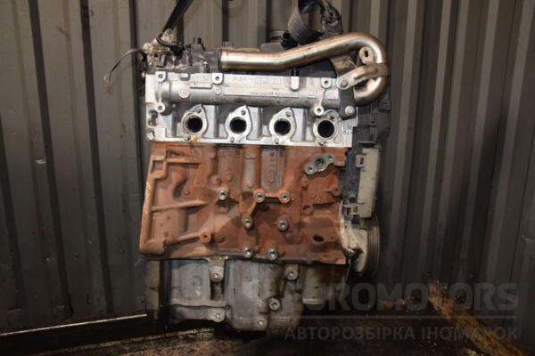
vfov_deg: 41.7
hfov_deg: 59.5
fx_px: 468
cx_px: 268
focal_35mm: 32
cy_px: 178
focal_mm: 21
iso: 800
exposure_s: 1/60
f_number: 5
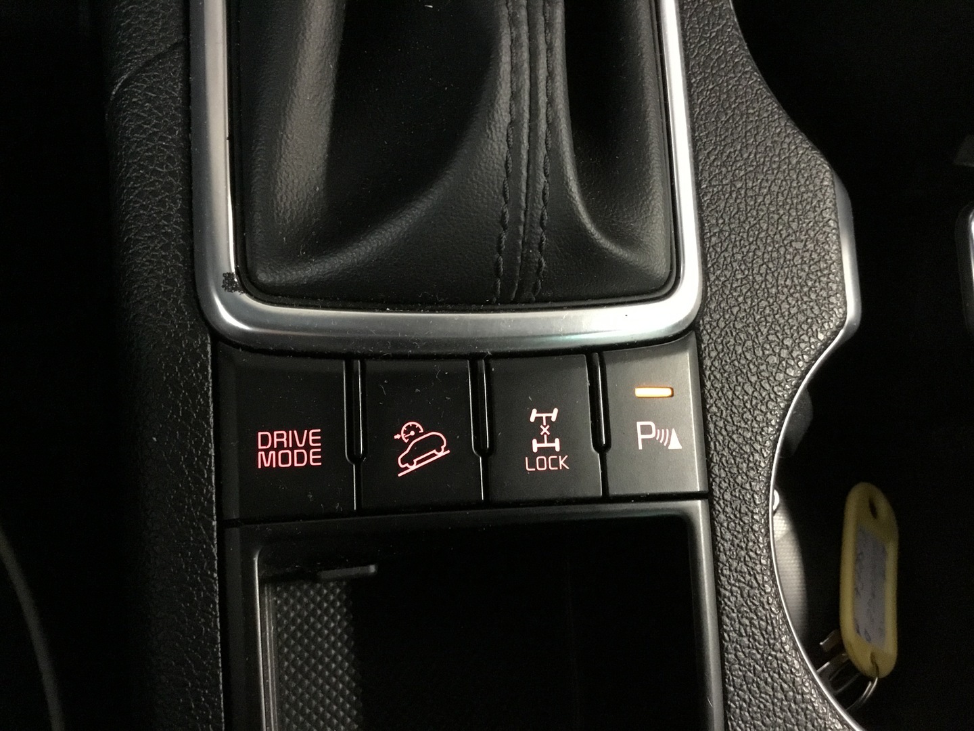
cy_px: 366
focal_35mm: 31
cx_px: 487
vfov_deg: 45.4
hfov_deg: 58.4
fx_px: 872
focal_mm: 3.3
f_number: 2.4
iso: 800
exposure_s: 1/17
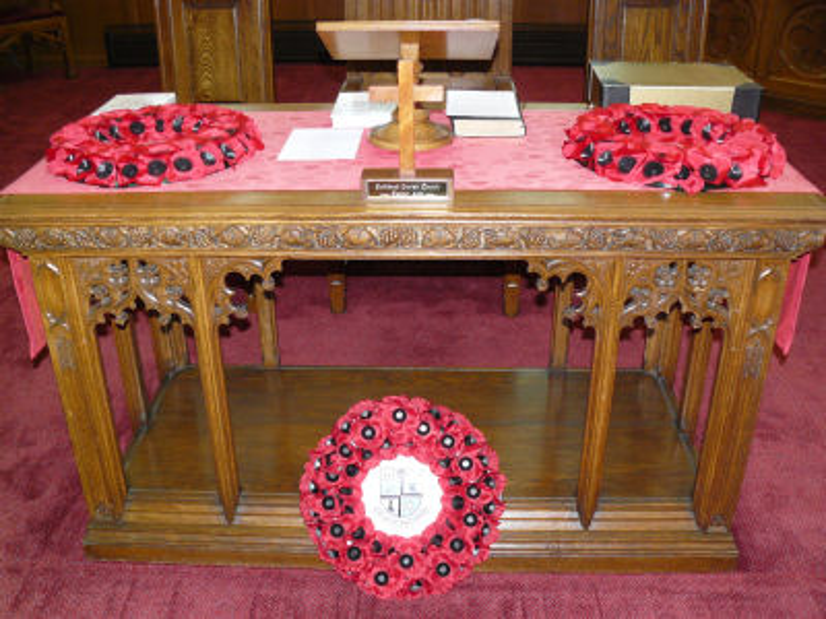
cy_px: 310
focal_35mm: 36
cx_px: 413
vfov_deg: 39.7
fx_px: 859
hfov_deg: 51.4
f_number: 2.8
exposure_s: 1/25
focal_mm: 6
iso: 250
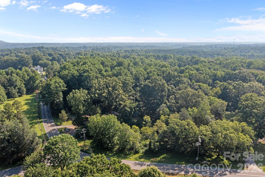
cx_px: 132
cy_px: 88
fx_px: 206
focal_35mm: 28
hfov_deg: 65.5
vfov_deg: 46.4
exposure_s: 1/800
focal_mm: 10.26
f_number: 5
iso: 100
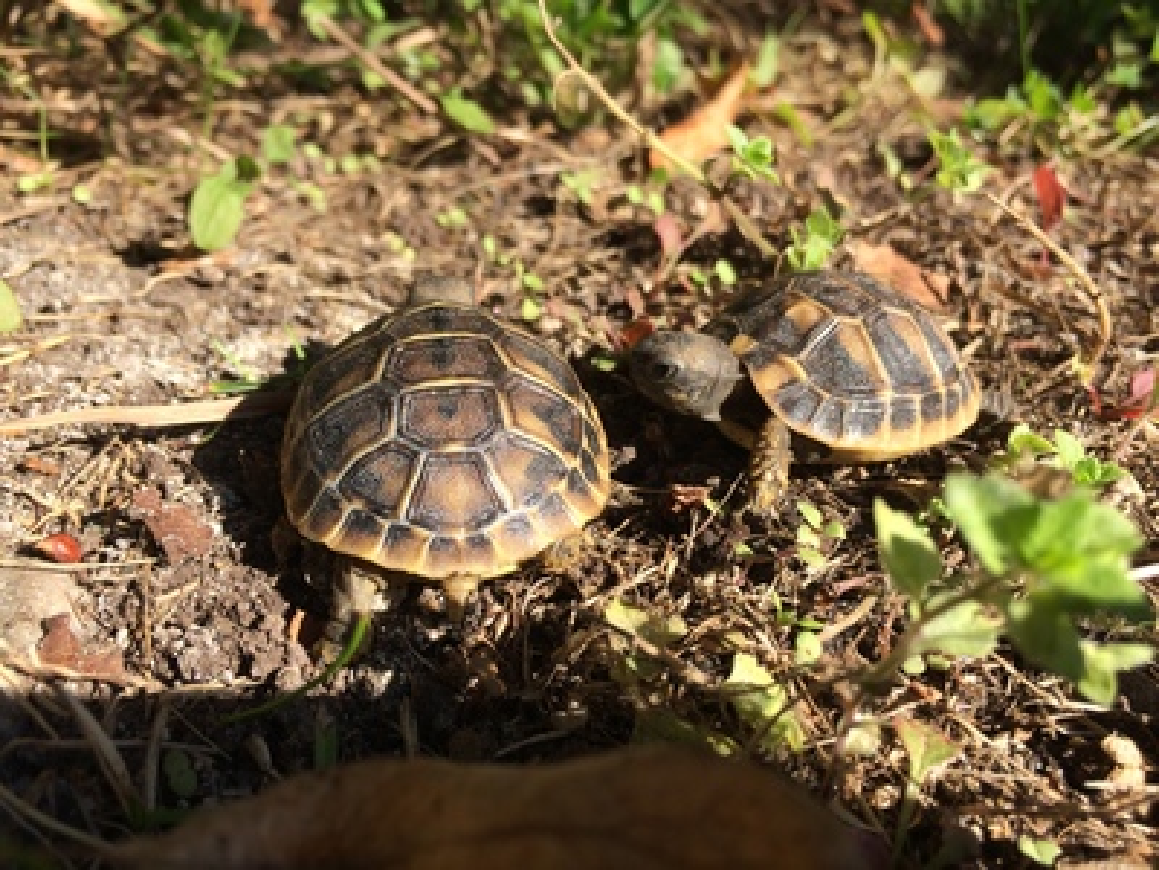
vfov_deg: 48.2
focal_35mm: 29
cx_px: 580
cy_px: 435
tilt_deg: -27.4
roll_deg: +0.0
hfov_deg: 61.7
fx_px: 971
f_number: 2.2
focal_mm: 4.15
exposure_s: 1/1080
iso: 32
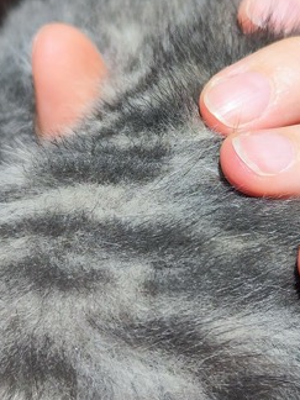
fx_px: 1052
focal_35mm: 91
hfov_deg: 16.1
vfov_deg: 21.5
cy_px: 251
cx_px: 230
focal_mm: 7.01
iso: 103
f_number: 1.69
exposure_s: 1/2000
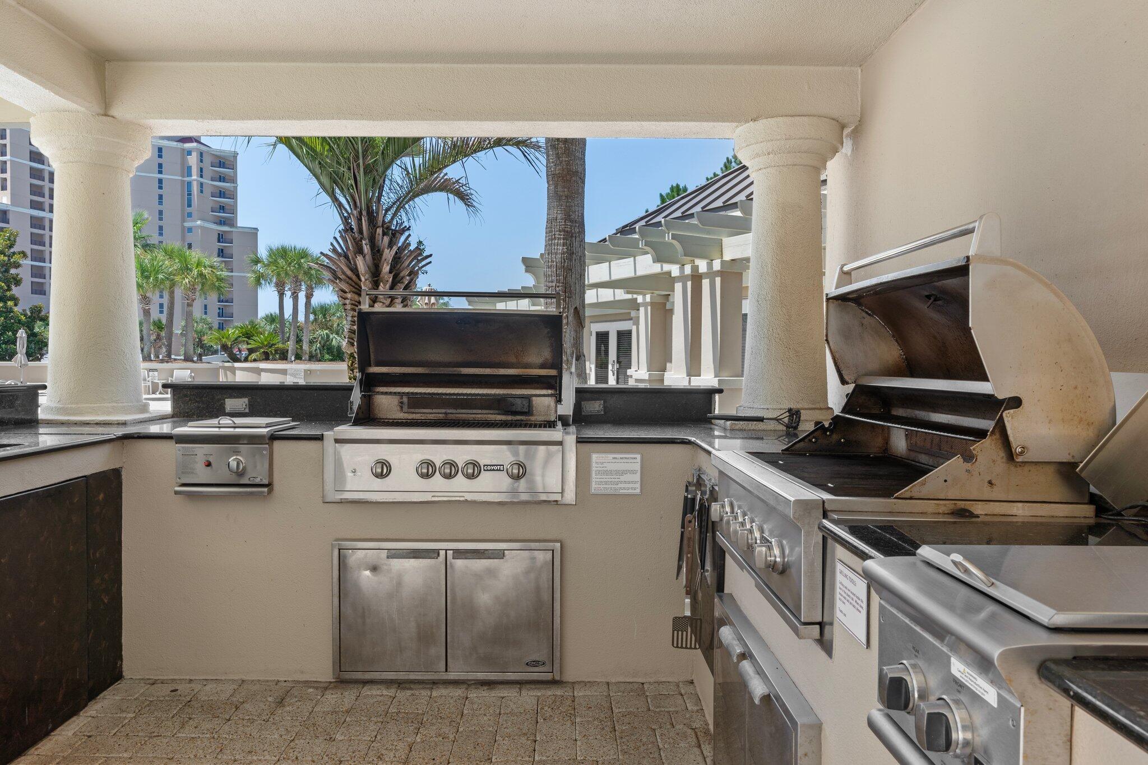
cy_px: 382
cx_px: 574
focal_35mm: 25
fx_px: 797
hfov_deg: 71.5
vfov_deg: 51.3
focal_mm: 25
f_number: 13
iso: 200
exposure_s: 1/13
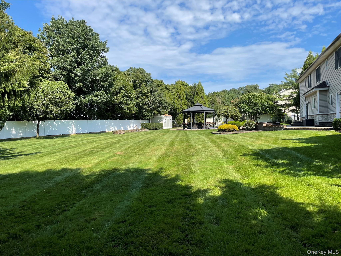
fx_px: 256
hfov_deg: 67.3
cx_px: 170
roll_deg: +1.5
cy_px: 128
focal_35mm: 26
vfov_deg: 53.1
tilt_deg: -1.8
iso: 32
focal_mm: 4.2
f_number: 1.6
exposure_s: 1/2747
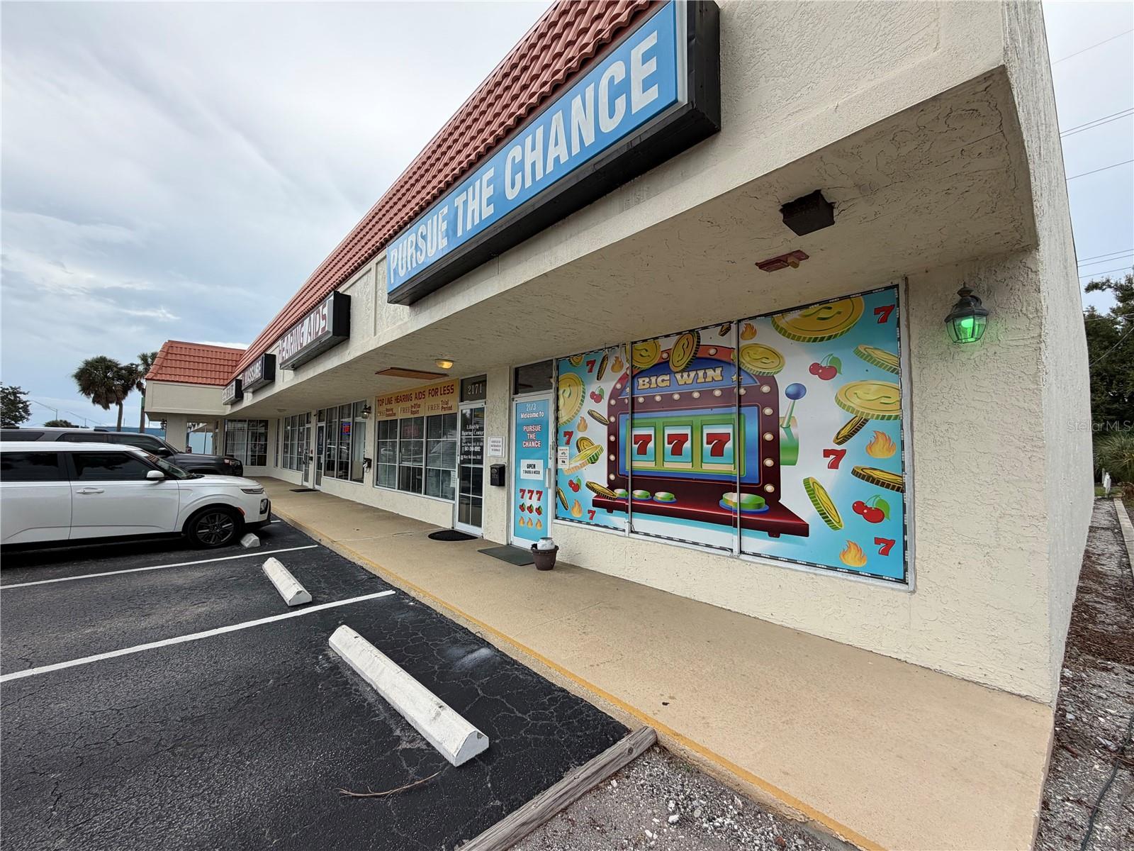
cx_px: 567
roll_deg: -0.3
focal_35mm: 14
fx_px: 459
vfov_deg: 85.7
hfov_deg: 102.1
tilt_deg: +3.8
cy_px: 426
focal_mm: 2.22
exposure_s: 1/770
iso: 32
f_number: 2.2
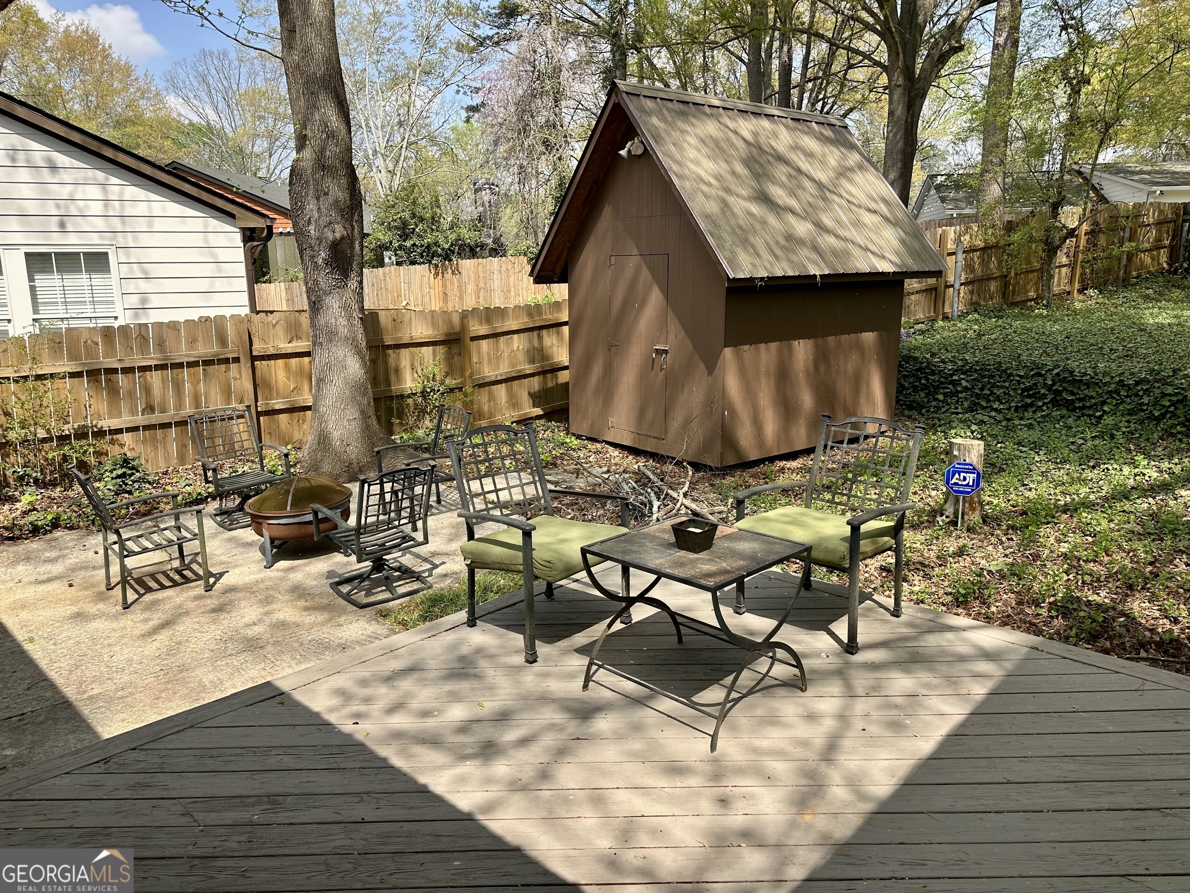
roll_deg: +0.8
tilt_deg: -11.6
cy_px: 446
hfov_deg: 71.6
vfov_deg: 56.8
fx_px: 825
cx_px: 595
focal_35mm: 24
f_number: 1.78
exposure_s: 1/2028
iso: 80
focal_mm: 6.86
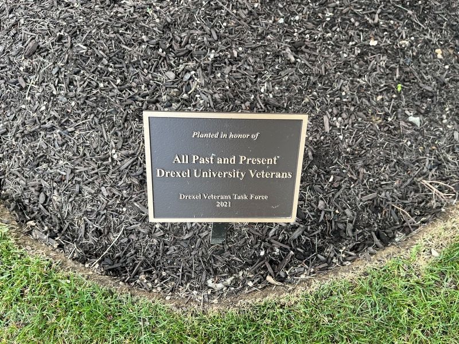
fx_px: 345
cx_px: 230
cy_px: 172
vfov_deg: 53.1
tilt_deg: -64.5
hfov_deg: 67.3
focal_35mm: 26
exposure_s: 1/130
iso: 64
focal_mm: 5.1
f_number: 1.6
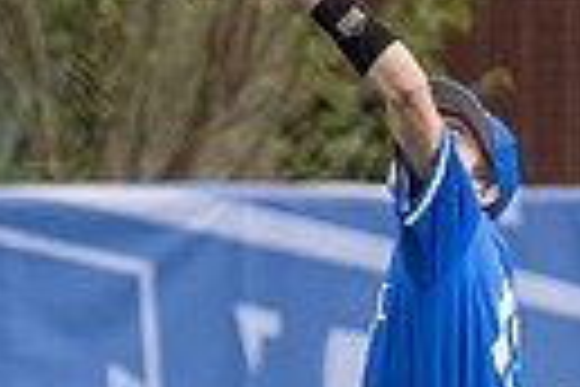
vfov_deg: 0.9
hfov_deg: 1.4
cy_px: 485
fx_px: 24068
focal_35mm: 1494
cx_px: -179
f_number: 5.6
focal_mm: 280
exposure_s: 1/1000
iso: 1800
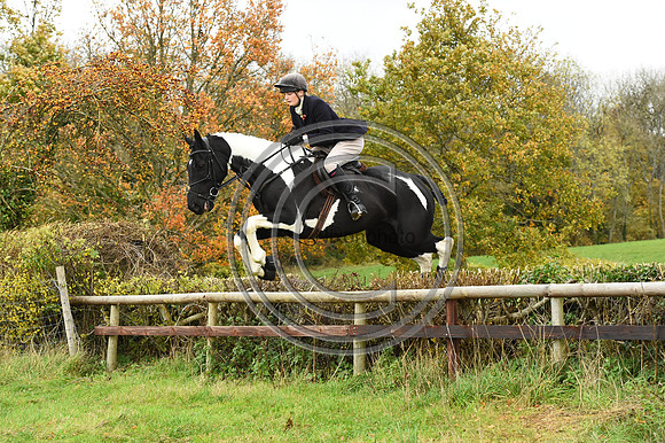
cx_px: 332
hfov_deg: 22.6
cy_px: 222
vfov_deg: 15.2
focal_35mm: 90
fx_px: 1661
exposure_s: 1/1250
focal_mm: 90
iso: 3600
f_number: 5.6
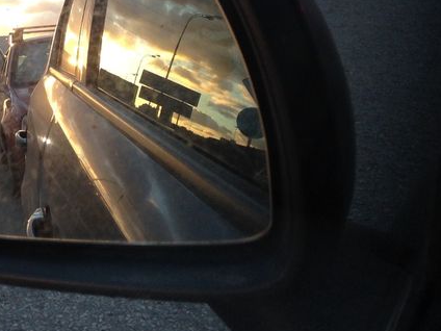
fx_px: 892
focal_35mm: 70
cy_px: -2
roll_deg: +9.5
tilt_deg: -8.6
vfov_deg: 20.3
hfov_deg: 26.0
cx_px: -21
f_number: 2.4
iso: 64
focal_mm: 4.12
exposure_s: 1/60
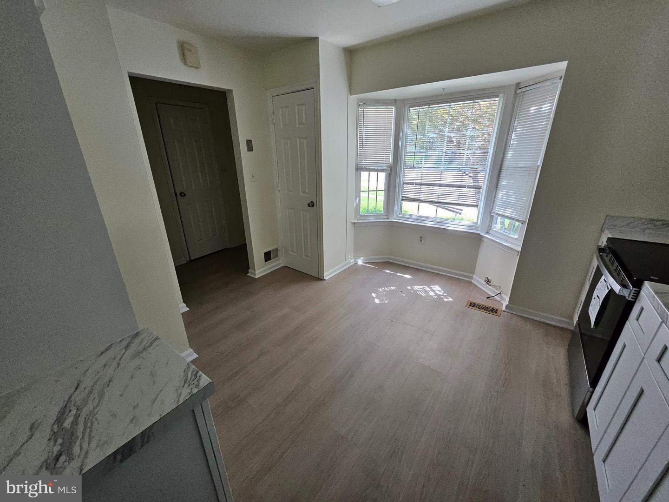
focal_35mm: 13
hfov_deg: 106.2
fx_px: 251
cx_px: 334
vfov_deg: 89.9
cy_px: 251
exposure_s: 1/77.4
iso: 320
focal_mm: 1.74
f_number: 2.2
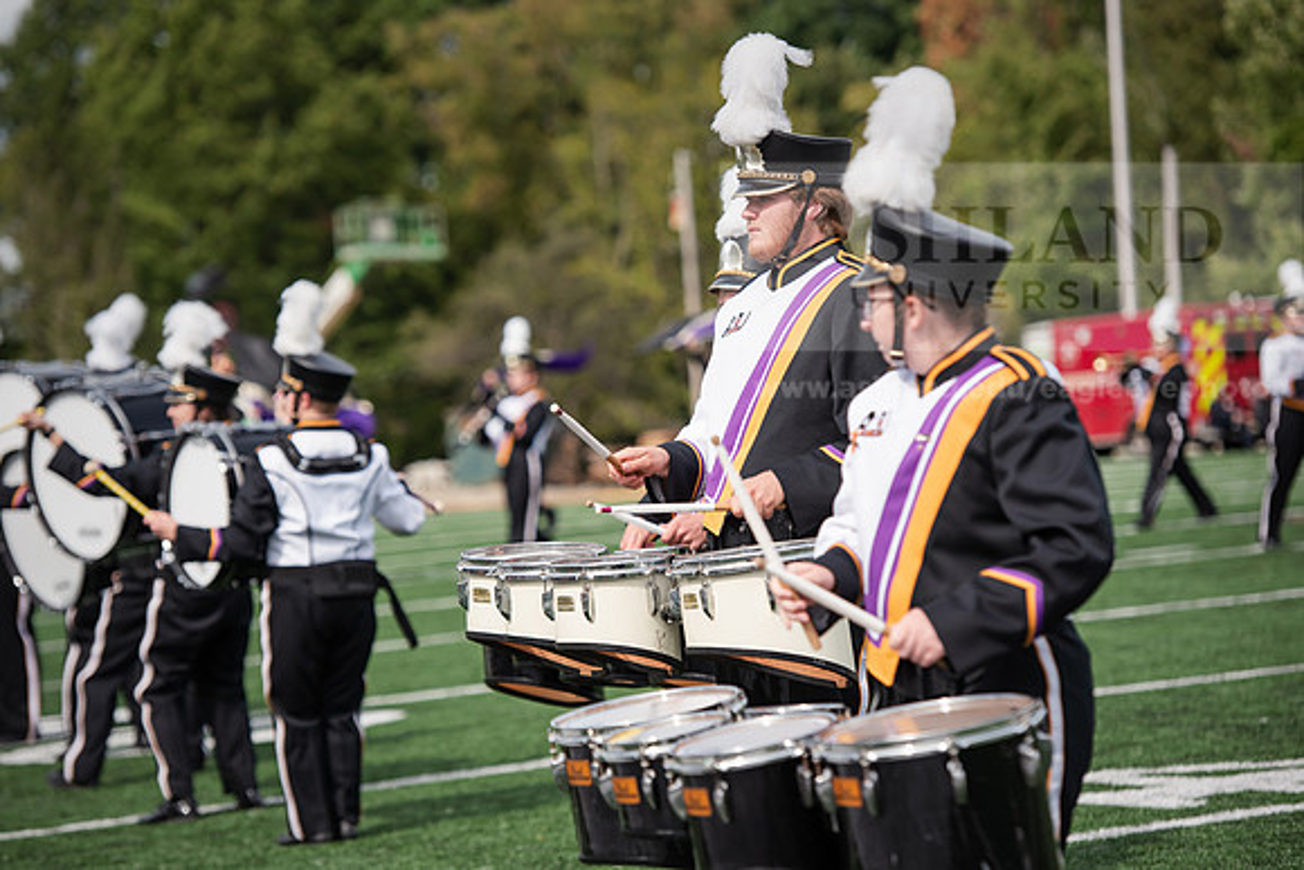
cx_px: 652
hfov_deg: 15.2
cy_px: 435
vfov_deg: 10.2
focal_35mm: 135
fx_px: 4891
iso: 160
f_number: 4
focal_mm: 135
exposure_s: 1/1600
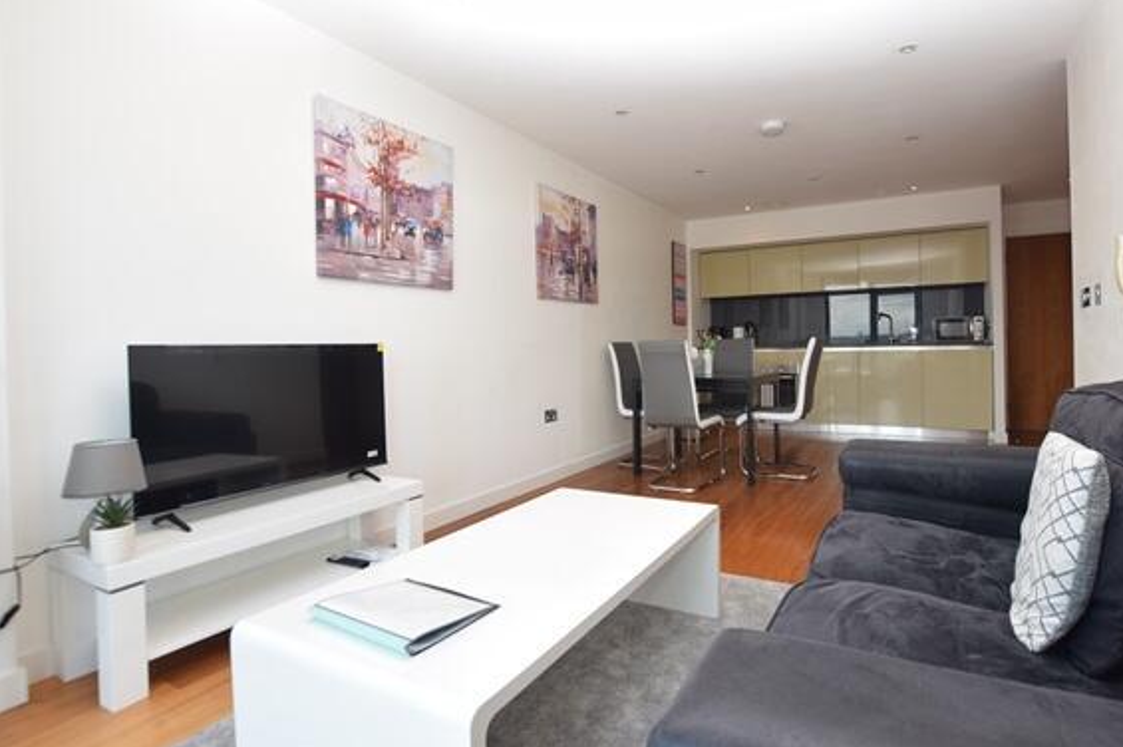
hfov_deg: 92.8
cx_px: 632
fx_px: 530
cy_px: 350
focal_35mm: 17
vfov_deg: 70.3
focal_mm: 10
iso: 400
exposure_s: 1/125
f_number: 5.6
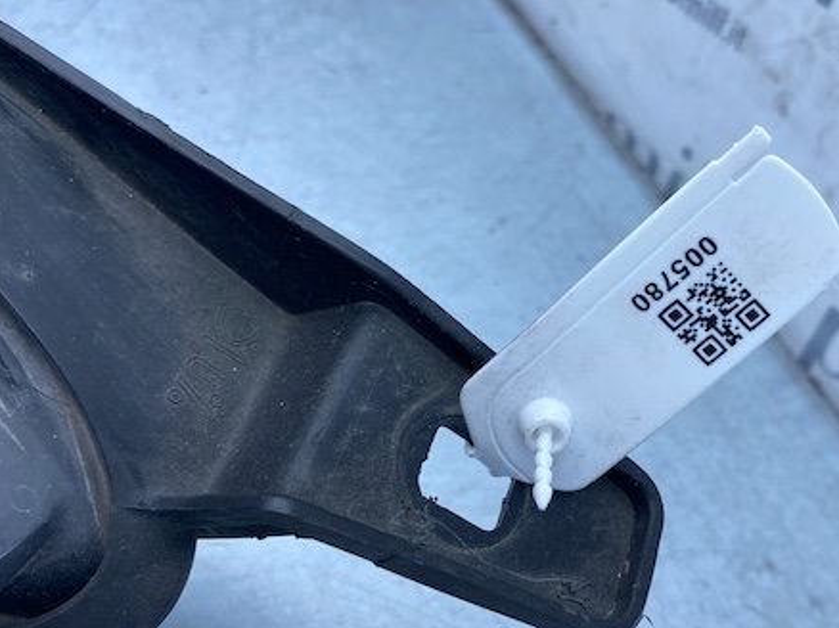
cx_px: 517
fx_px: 921
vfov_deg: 37.7
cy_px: 337
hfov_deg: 48.6
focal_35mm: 38
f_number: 1.8
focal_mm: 4.25
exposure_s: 1/633
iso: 32
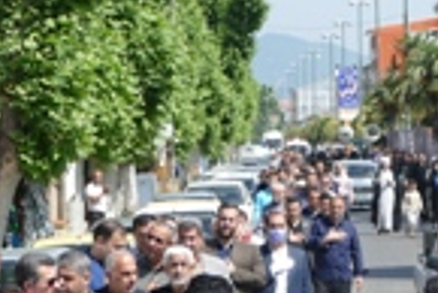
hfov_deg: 10.6
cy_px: 313
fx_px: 2363
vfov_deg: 7.1
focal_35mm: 194
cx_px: 217
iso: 125
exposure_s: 1/1300
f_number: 3.2
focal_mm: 16
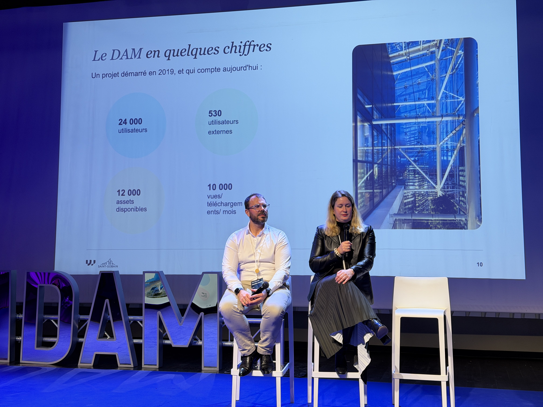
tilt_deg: +3.1
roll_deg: +0.1
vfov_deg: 30.3
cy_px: 204
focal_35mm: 48
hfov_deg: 39.7
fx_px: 753
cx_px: 272
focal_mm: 6.76
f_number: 1.78
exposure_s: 1/50
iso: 64
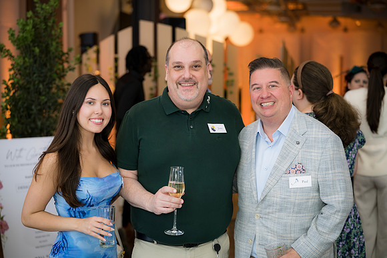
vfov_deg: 24.6
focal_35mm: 55
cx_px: 194
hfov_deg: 36.2
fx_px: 591
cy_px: 129
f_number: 2.2
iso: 250
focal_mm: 55
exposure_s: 1/160
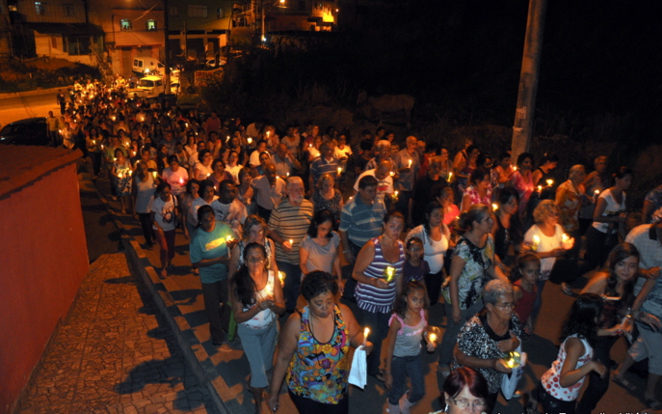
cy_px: 215
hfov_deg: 66.5
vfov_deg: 44.5
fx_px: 505
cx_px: 334
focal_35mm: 28
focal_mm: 18
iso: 800
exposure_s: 1/25
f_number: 3.5
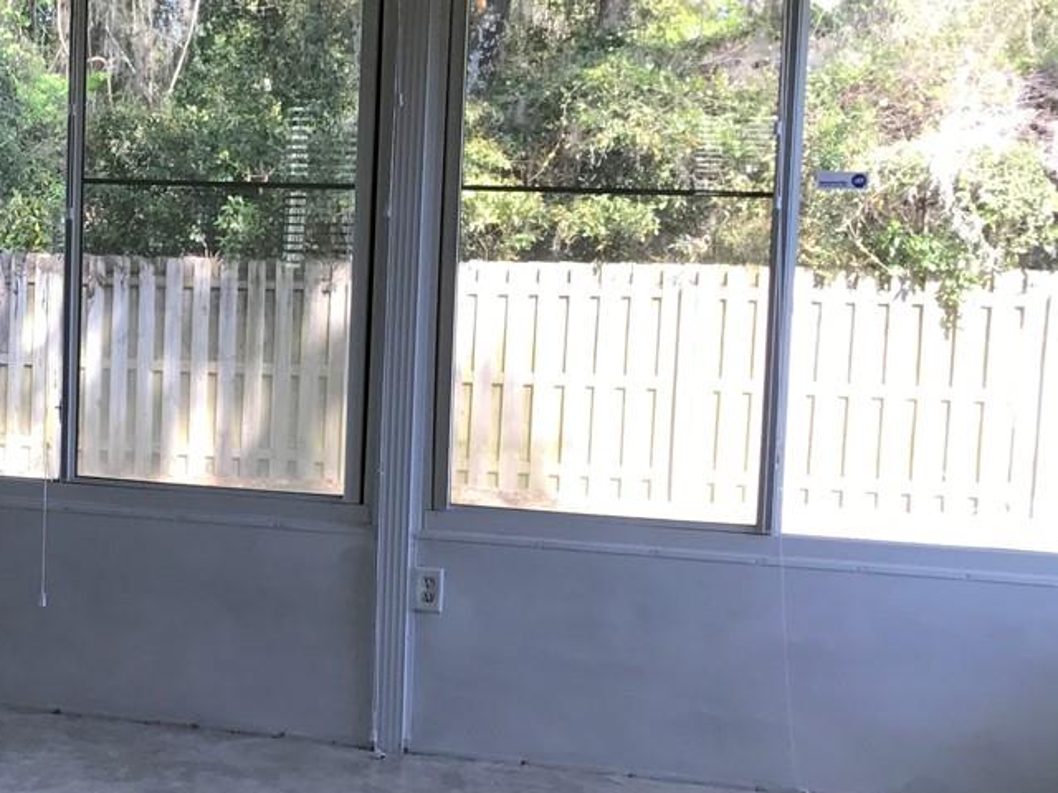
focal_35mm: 70
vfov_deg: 21.0
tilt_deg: -6.2
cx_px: -12
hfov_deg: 26.3
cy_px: 408
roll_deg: -1.3
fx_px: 2139
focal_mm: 3.99
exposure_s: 1/120
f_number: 1.8
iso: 32
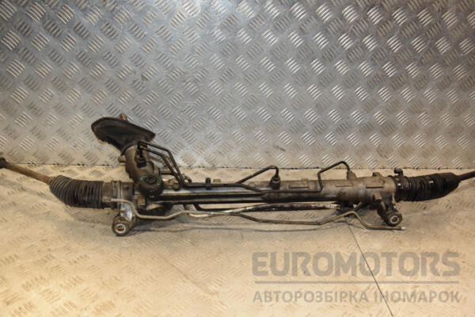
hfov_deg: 53.1
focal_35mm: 36
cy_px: 158
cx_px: 238
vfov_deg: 36.9
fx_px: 475
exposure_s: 1/200
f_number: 5.6
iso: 800
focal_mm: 24
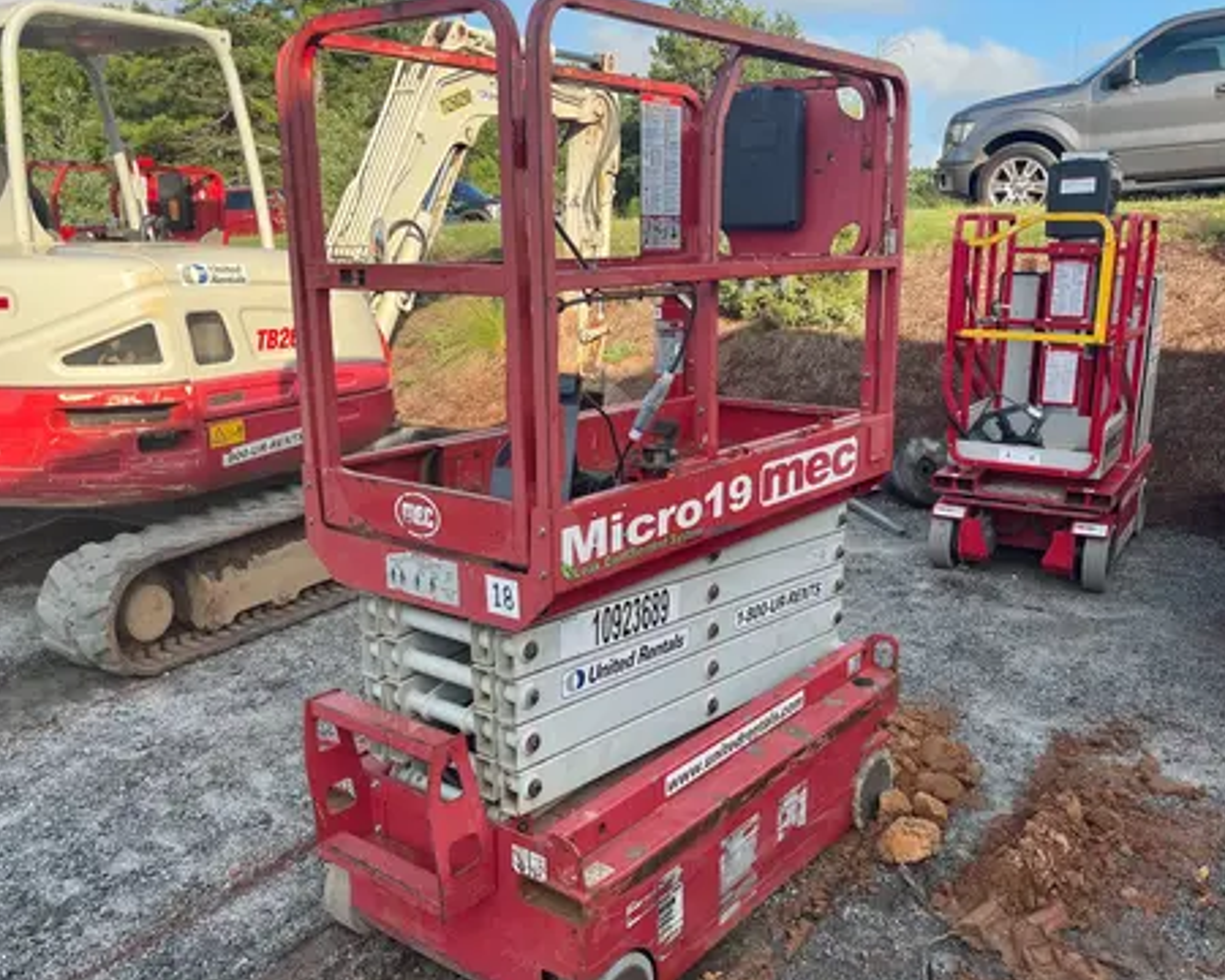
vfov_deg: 47.1
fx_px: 1124
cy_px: 510
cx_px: 629
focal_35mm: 31
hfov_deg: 57.2
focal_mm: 5.1
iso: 50
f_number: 1.6
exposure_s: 1/943
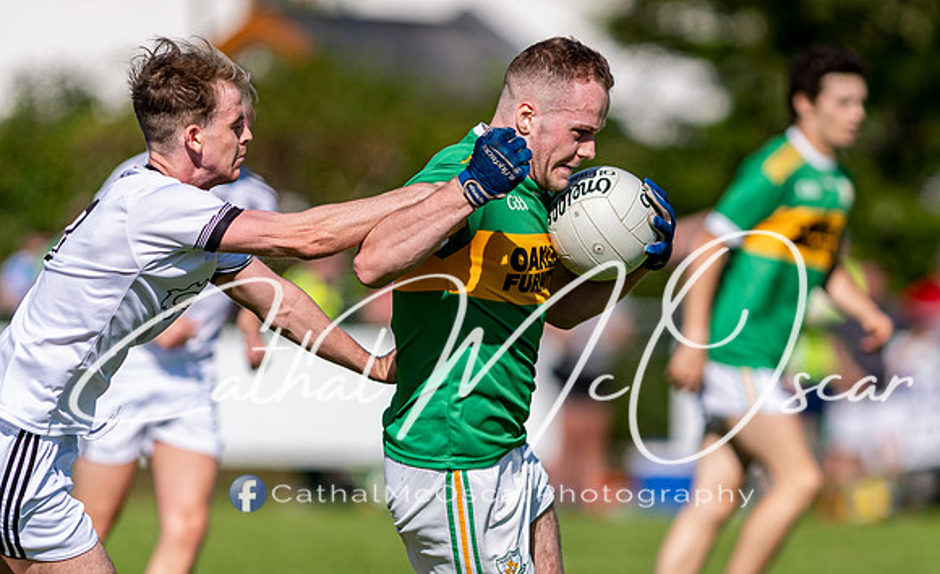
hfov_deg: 3.8
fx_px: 14343
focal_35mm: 564
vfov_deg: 2.3
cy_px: 375
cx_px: 571
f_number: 2.8
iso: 100
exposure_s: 1/2500
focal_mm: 300
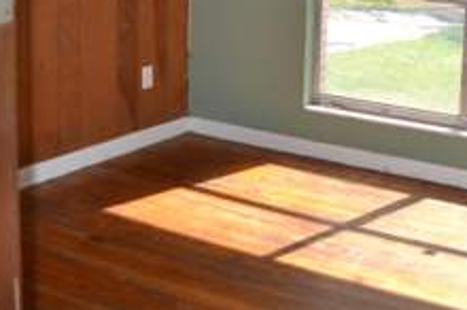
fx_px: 764
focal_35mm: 59
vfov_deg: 22.0
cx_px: 397
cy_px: -11
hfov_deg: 32.7
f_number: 4
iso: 100
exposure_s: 1/160
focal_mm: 18
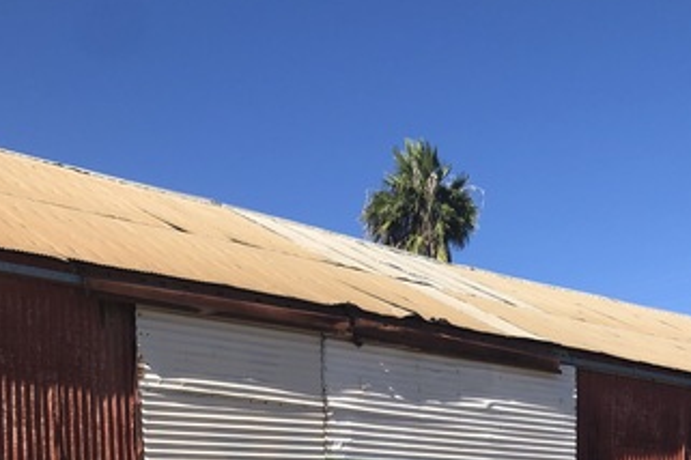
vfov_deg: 20.3
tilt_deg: -2.7
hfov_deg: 34.5
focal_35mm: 58
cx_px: 344
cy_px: 673
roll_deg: +0.8
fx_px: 1113
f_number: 1.8
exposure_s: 1/2288
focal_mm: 4
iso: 20
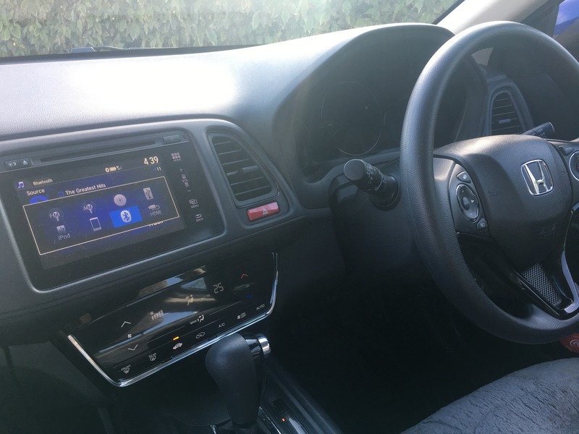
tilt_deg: -23.6
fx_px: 485
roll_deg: +1.1
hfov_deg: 61.7
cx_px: 290
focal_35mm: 29
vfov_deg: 48.2
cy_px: 217
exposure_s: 1/100
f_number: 2.2
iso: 40
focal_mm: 4.15
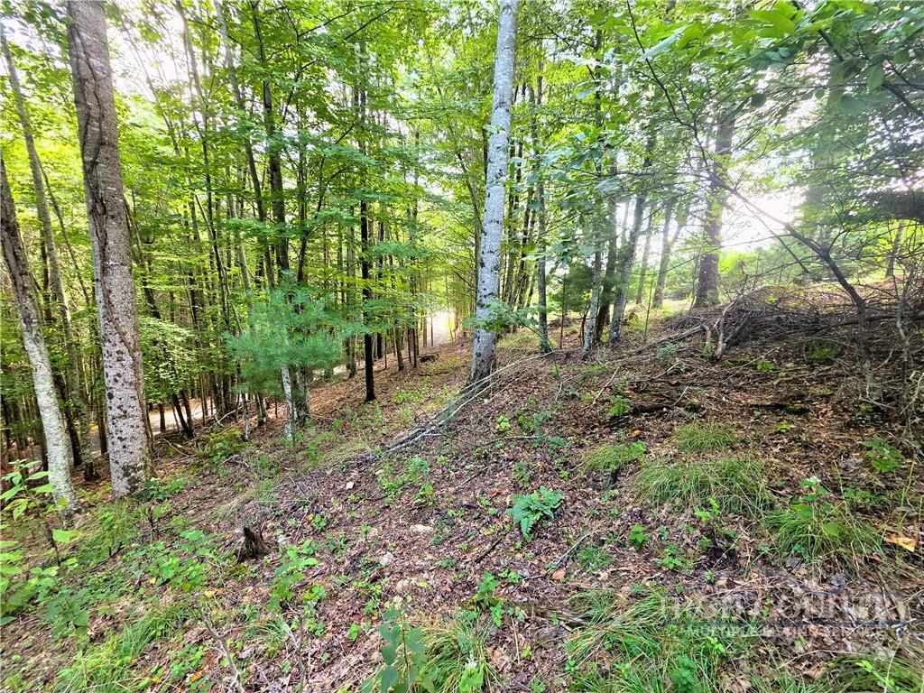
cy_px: 346
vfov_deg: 89.9
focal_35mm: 13
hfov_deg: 106.2
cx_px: 462
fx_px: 347
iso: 50
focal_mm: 2.2
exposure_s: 1/120
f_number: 1.9
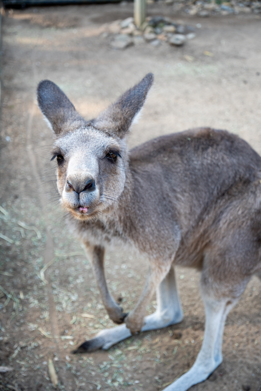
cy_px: 196
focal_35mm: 46
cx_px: 130
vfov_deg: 42.3
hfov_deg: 28.9
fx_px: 506
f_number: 4
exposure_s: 1/160
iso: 200
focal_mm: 31
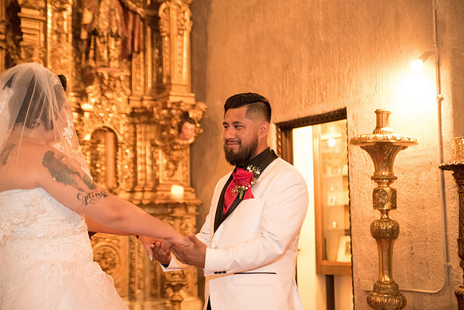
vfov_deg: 23.4
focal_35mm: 58
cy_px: 155
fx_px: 748
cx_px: 232
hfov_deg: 34.5
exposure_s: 1/80
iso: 12800
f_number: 2.8
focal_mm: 58
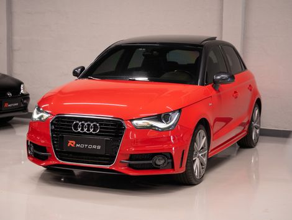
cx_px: 146
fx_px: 635
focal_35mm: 75
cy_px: 110
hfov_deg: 25.9
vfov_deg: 19.6
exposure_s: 1/100
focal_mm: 65.4
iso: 3200
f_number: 3.5
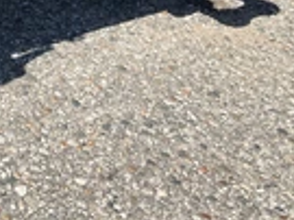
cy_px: -59
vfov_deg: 16.3
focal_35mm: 86
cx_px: 50
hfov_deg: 22.4
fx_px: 730
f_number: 1.8
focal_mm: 3
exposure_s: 1/1279
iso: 25
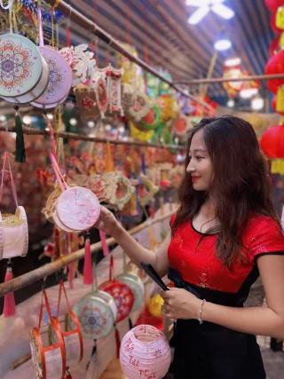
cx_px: 142
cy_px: 190
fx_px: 285
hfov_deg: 53.0
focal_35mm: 26
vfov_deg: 67.3
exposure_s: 1/100
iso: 100
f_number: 1.8
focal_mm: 4.25
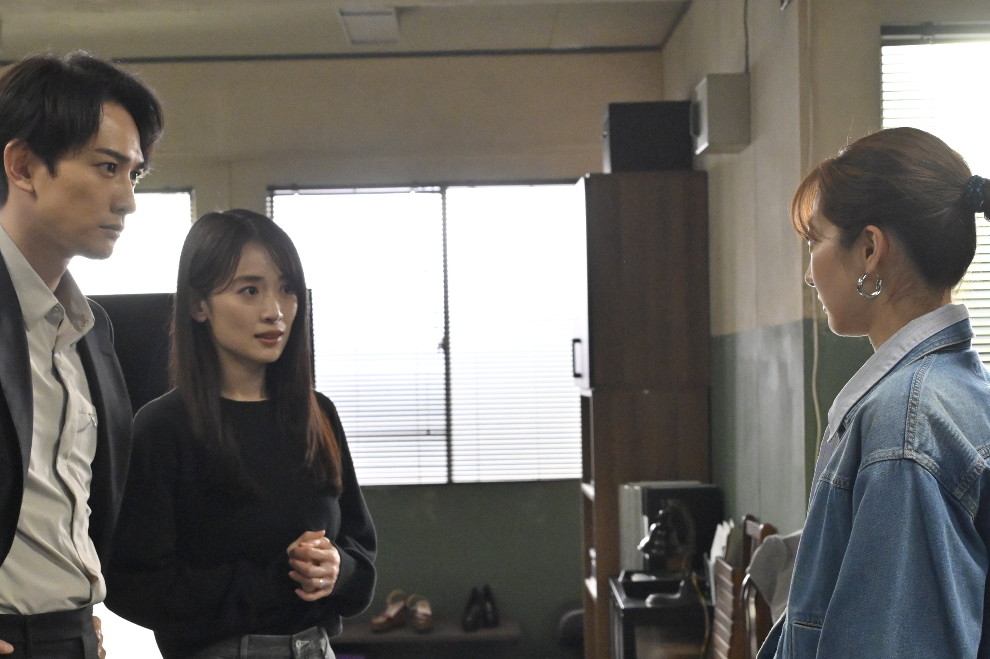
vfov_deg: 17.6
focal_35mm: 77
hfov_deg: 26.3
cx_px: 454
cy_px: 471
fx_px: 2117
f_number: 4.5
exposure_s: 1/100
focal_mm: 31.5
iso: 2500
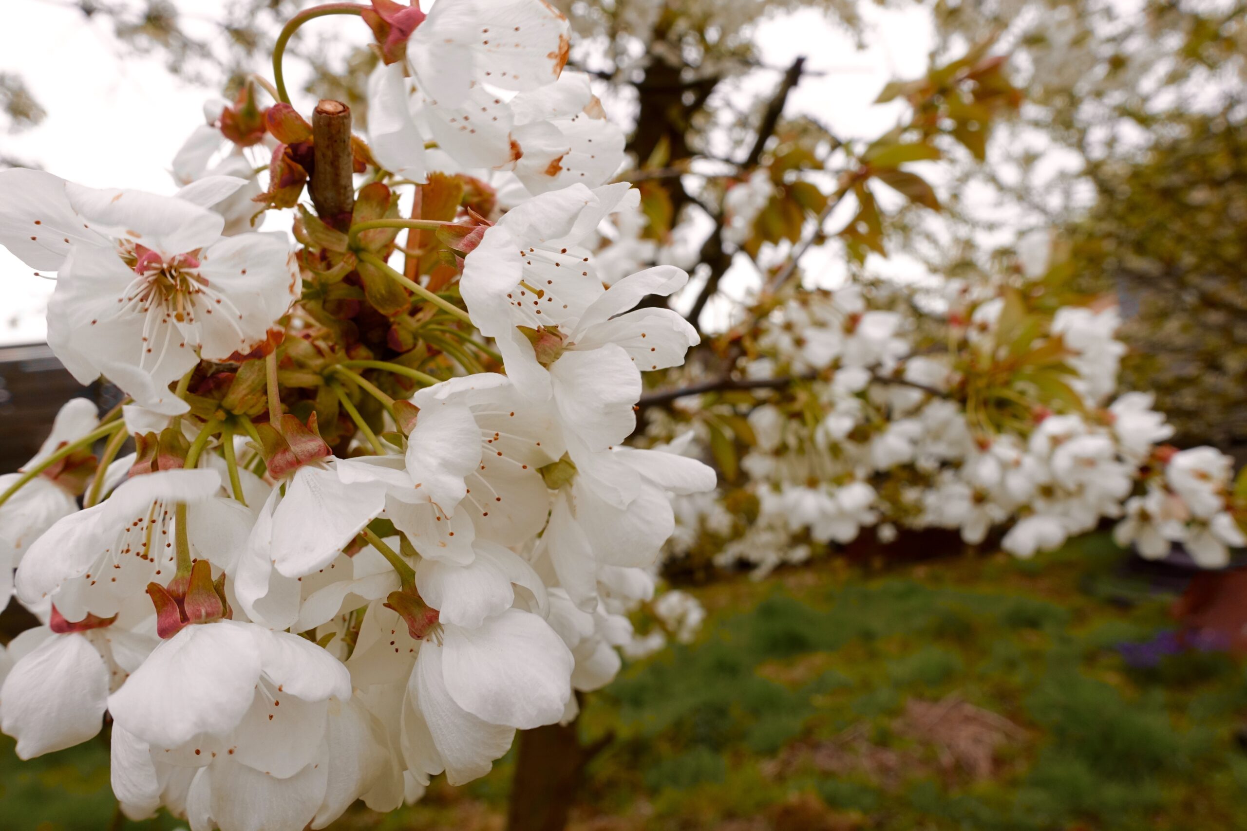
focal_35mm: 24
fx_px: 831
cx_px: 624
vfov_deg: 53.1
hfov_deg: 73.7
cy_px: 416
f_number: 5.6
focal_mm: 8.8
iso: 125
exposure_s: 1/125
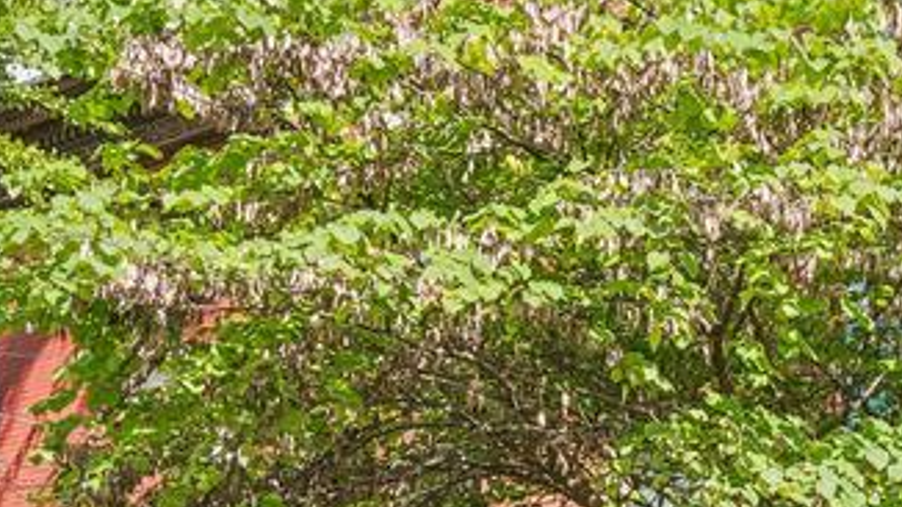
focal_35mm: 79
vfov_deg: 14.9
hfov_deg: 24.6
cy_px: 536
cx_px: 1043
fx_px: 1889
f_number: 5
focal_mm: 24
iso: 250
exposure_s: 1/80
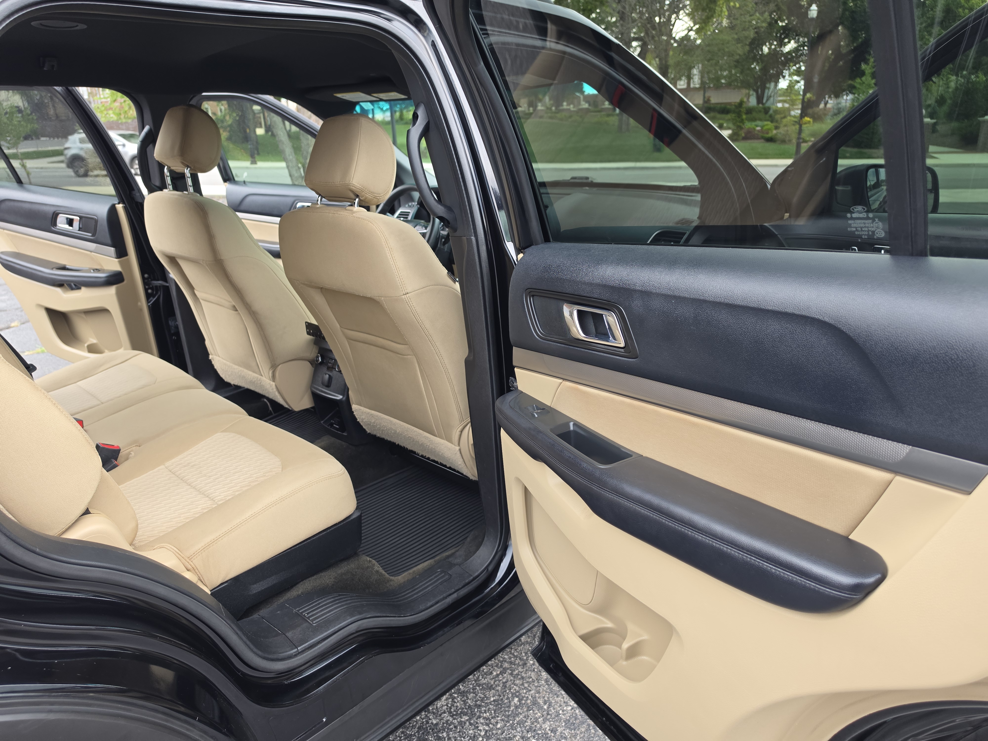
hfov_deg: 73.9
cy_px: 370
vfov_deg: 58.9
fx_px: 656
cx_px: 494
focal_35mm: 23
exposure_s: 1/120
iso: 100
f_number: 1.4
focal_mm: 6.5
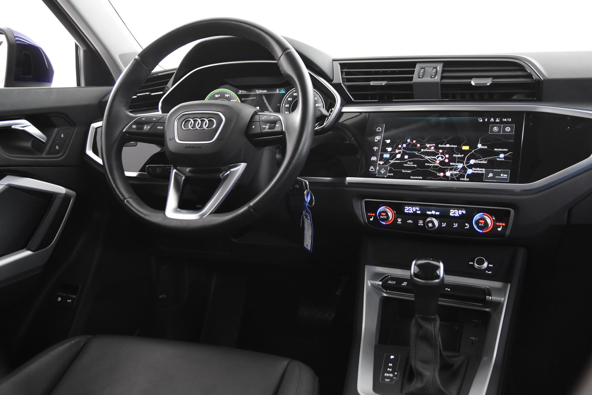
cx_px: 296
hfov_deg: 53.1
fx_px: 592
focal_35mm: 36
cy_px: 198
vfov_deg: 36.9
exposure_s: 1/40
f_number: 3
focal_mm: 24
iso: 3200
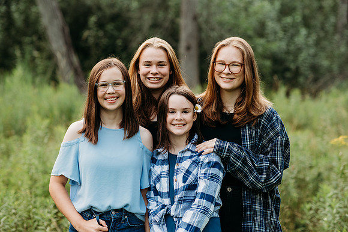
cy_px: 116
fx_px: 821
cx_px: 174
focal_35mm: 85
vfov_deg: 16.1
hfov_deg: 23.9
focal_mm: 85
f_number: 2.8
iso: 400
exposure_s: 1/320
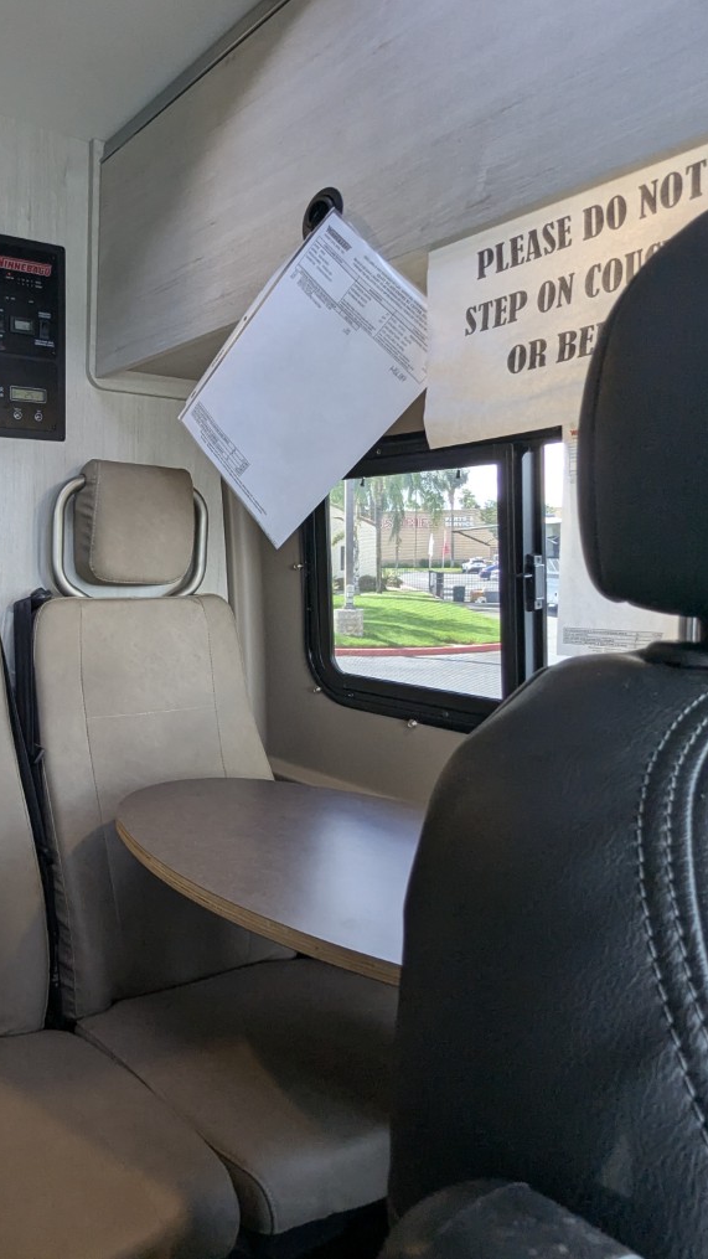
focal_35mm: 24
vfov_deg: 76.3
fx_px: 801
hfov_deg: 44.3
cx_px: 97
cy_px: 609
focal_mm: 2.35
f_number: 2.2
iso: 143
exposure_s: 1/125
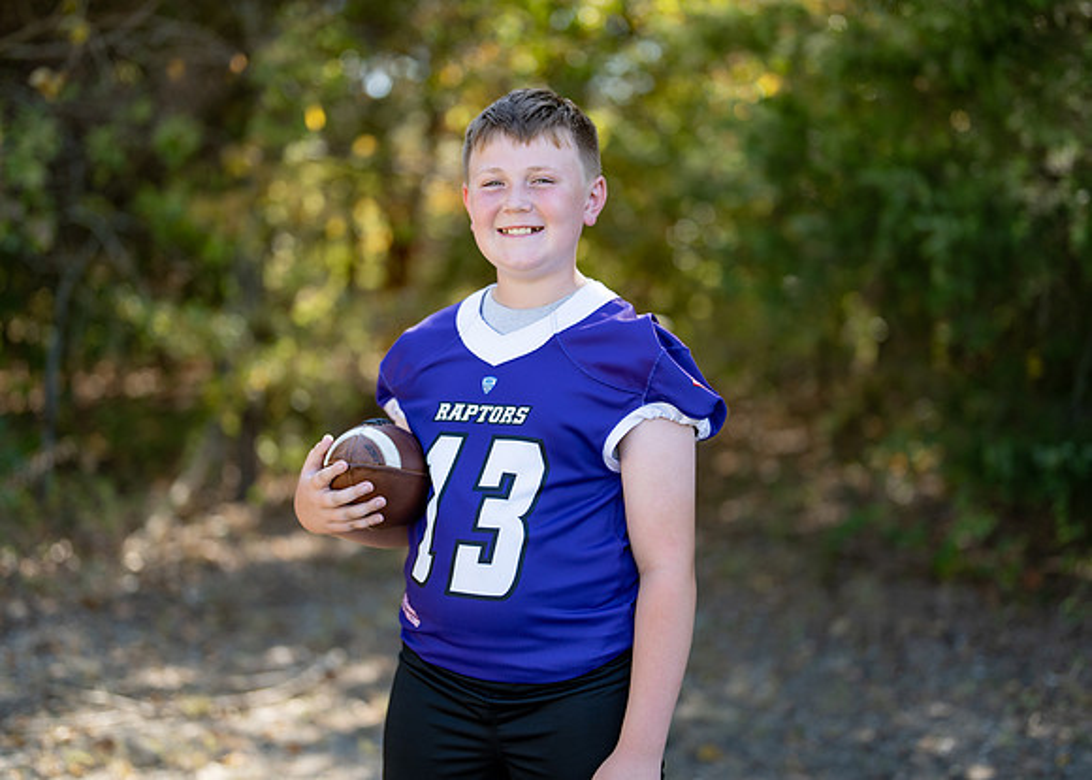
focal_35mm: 52
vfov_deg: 27.0
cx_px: 546
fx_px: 1624
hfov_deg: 37.2
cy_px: 390
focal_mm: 50
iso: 100
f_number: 1.2
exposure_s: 1/1600
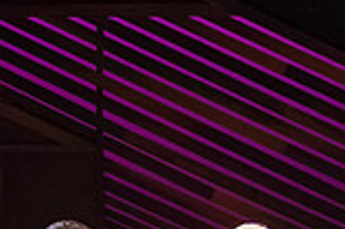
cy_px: 383
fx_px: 3446
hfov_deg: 5.7
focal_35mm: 360
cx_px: 498
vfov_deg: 3.8
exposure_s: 1/400
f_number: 4.5
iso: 5000
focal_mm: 98
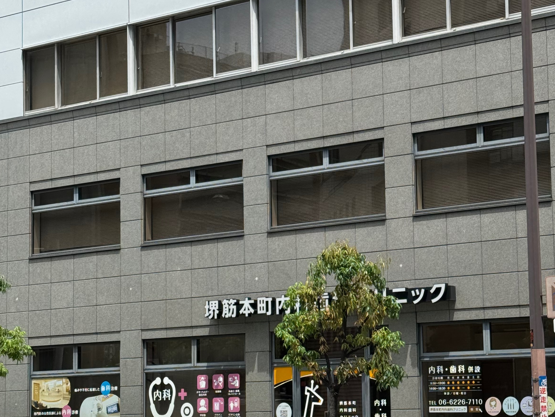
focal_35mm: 62
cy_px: 241
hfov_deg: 31.1
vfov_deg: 23.6
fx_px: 994
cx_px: 342
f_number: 1.78
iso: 64
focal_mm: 6.76
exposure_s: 1/2611
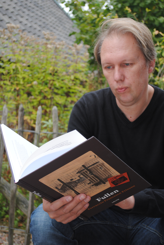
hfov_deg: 25.1
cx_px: 82
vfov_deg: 36.8
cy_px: 122
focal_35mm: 54
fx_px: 368
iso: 200
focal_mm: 36
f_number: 5
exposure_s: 1/80
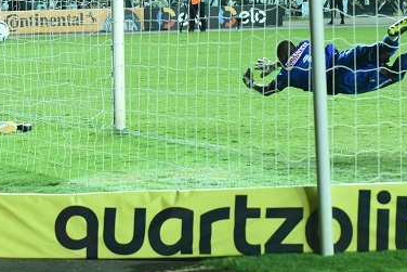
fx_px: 1685
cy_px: 0
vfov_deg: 9.2
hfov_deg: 13.7
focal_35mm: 149
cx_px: 279
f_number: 4.5
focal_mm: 70
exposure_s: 1/1000
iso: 8000
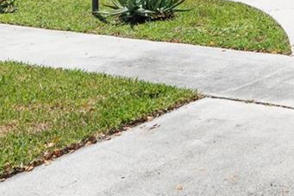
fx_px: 612
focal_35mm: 75
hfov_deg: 21.9
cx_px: 455
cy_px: -104
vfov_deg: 16.4
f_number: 9
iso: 800
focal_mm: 16
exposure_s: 1/640
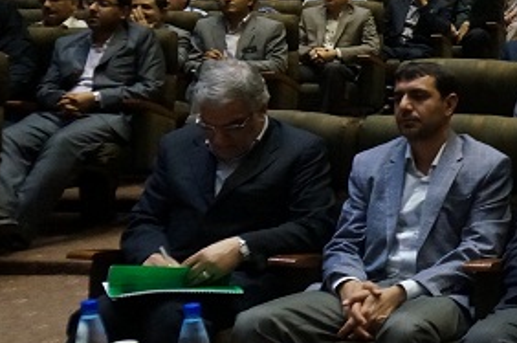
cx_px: 858
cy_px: 121
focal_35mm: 85
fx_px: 1219
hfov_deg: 19.5
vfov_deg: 16.0
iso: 2500
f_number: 4
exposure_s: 1/60
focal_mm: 16
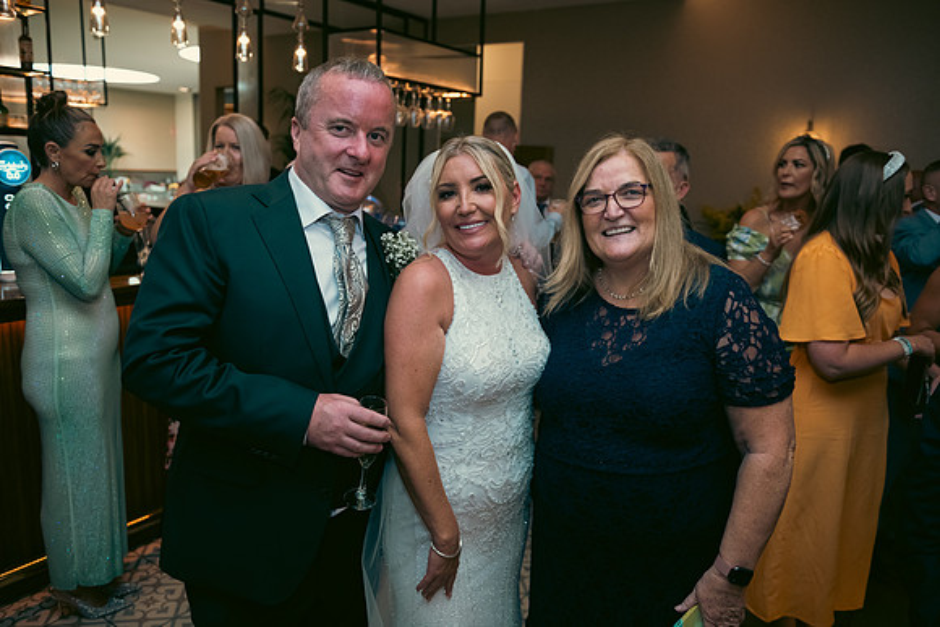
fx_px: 705
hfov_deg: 67.4
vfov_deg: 48.0
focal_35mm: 27
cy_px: 314
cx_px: 470
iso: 800
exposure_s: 1/160
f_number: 3.5
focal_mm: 27
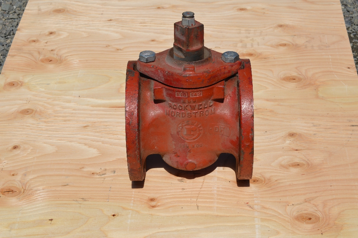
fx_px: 820
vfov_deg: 16.5
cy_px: 119
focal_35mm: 82
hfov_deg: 24.6
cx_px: 179
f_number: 10
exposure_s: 1/400
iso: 100
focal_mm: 55
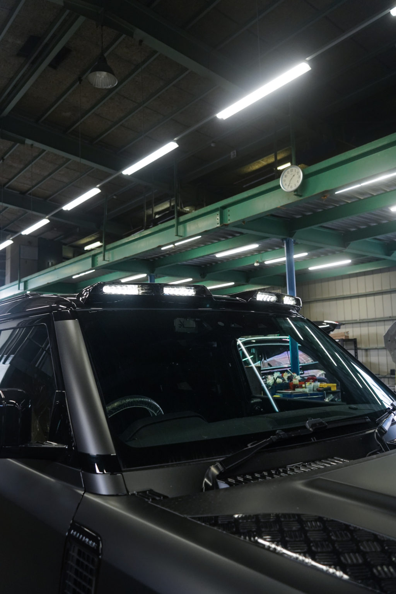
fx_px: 495
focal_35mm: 30
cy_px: 297
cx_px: 198
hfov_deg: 43.6
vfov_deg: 61.9
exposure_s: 1/200
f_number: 4.5
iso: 3200
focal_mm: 30
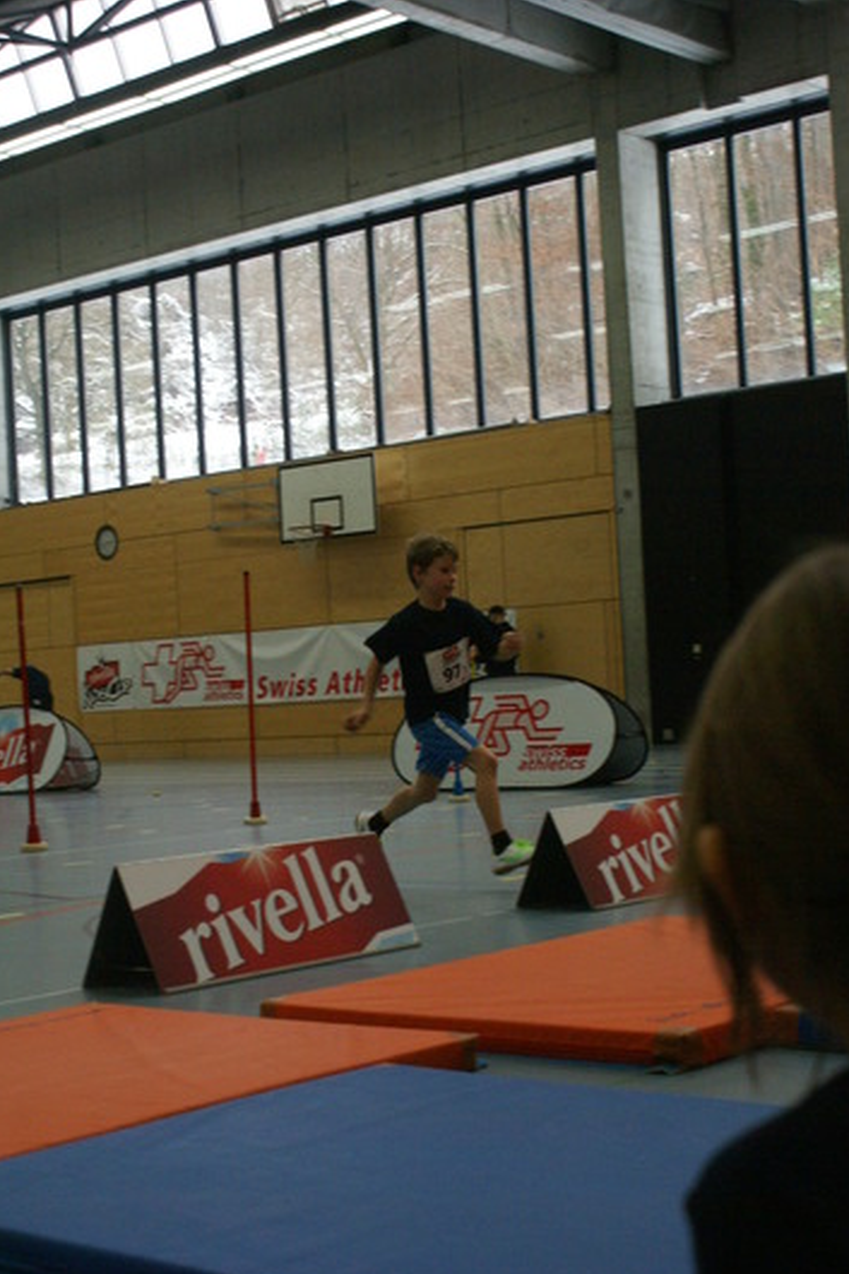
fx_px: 1894
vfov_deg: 37.2
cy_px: 647
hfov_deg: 25.3
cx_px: 423
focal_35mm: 54
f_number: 5.6
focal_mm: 35
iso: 500
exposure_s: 1/125
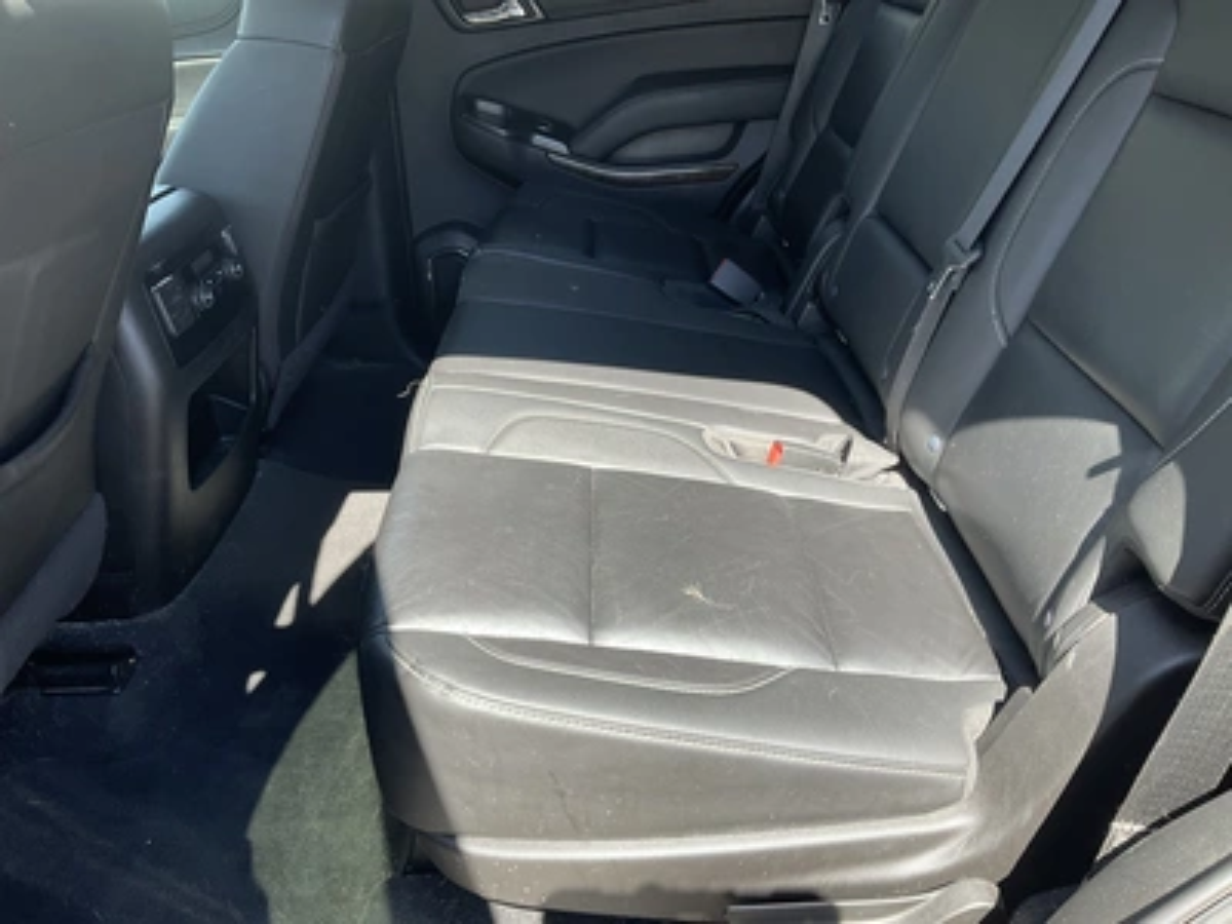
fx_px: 1032
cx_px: 616
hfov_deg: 61.7
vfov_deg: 48.2
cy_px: 462
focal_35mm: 29
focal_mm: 3
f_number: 1.8
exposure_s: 1/145
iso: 20
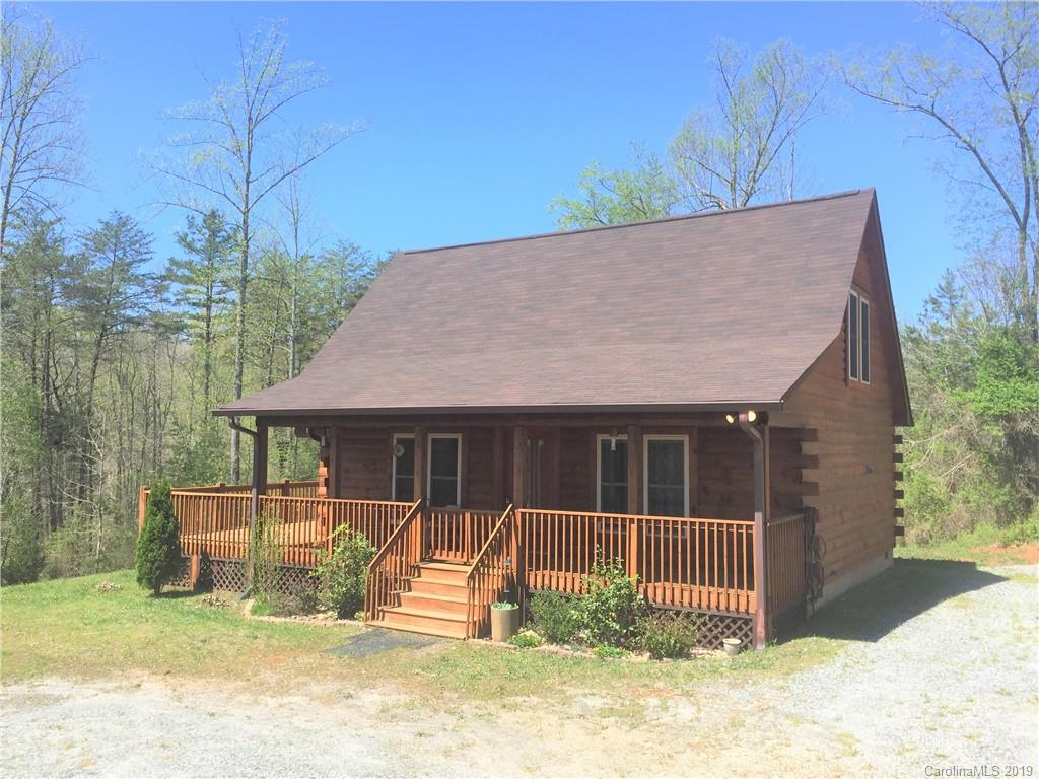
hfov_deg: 61.7
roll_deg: -1.2
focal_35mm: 29
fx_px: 870
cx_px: 520
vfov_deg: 48.2
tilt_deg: -1.0
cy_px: 390
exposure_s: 1/989
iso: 32
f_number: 2.2
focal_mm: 4.15
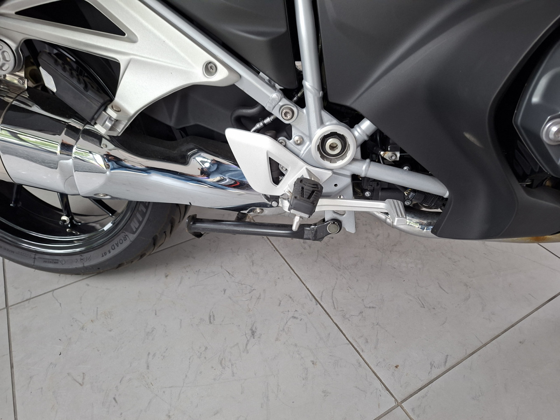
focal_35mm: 23
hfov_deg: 73.9
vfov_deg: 58.9
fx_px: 372
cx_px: 280
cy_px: 210
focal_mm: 5.54
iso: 200
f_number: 1.8
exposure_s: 1/50
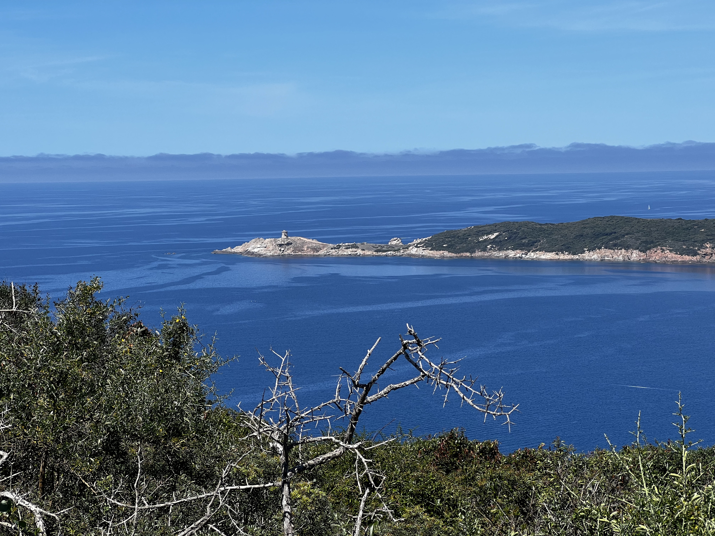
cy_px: 268
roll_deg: +1.0
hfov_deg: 25.3
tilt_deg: -3.4
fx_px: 1590
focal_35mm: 77
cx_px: 358
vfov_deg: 19.1
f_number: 2.8
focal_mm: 9
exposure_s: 1/847
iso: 32
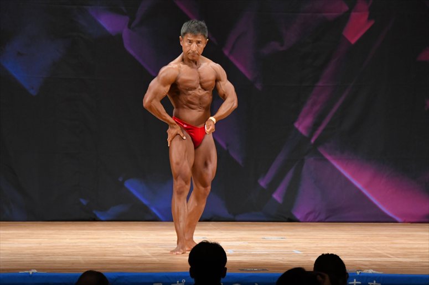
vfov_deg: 5.1
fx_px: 3216
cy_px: 142
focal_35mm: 270
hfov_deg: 7.6
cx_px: 214
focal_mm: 180
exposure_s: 1/400
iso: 3200
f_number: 5.6
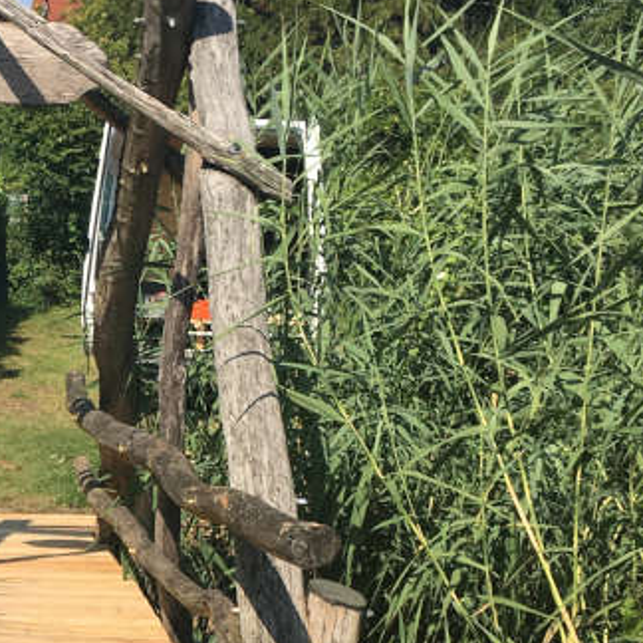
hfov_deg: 20.7
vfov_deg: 21.2
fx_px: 1660
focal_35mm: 79
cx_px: -91
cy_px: 643
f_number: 2.2
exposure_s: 1/1425
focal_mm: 4.15
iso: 25
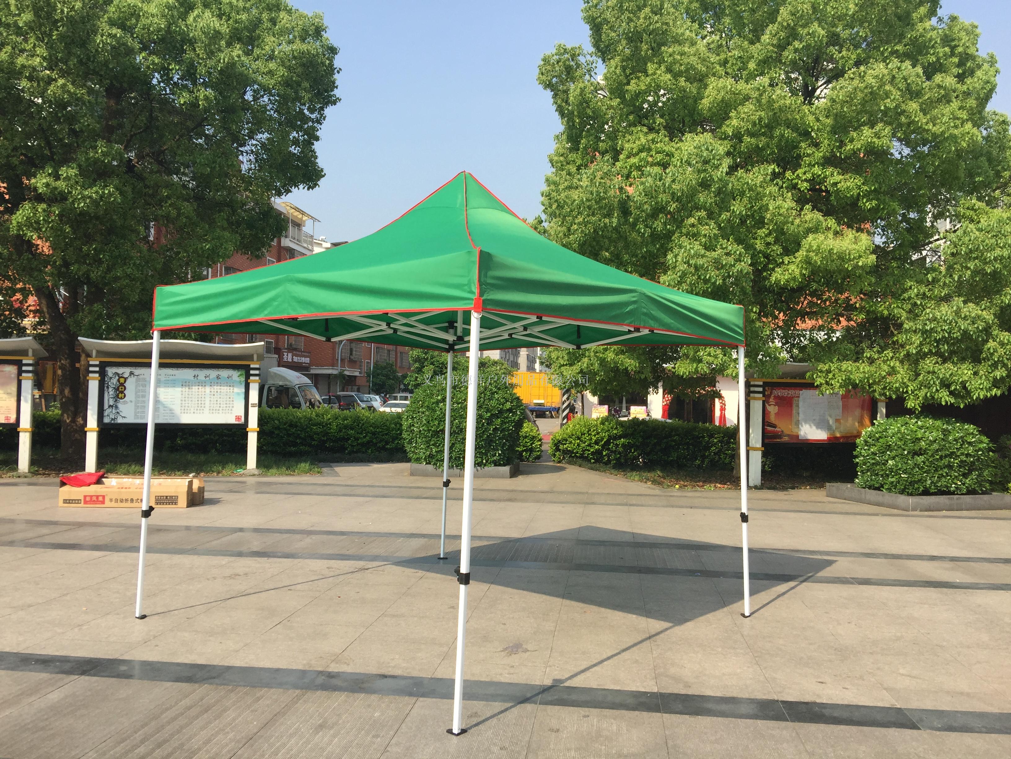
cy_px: 380
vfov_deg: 48.2
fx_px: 847
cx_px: 506
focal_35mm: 29
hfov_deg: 61.7
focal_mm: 4.15
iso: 32
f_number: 2.2
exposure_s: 1/1464
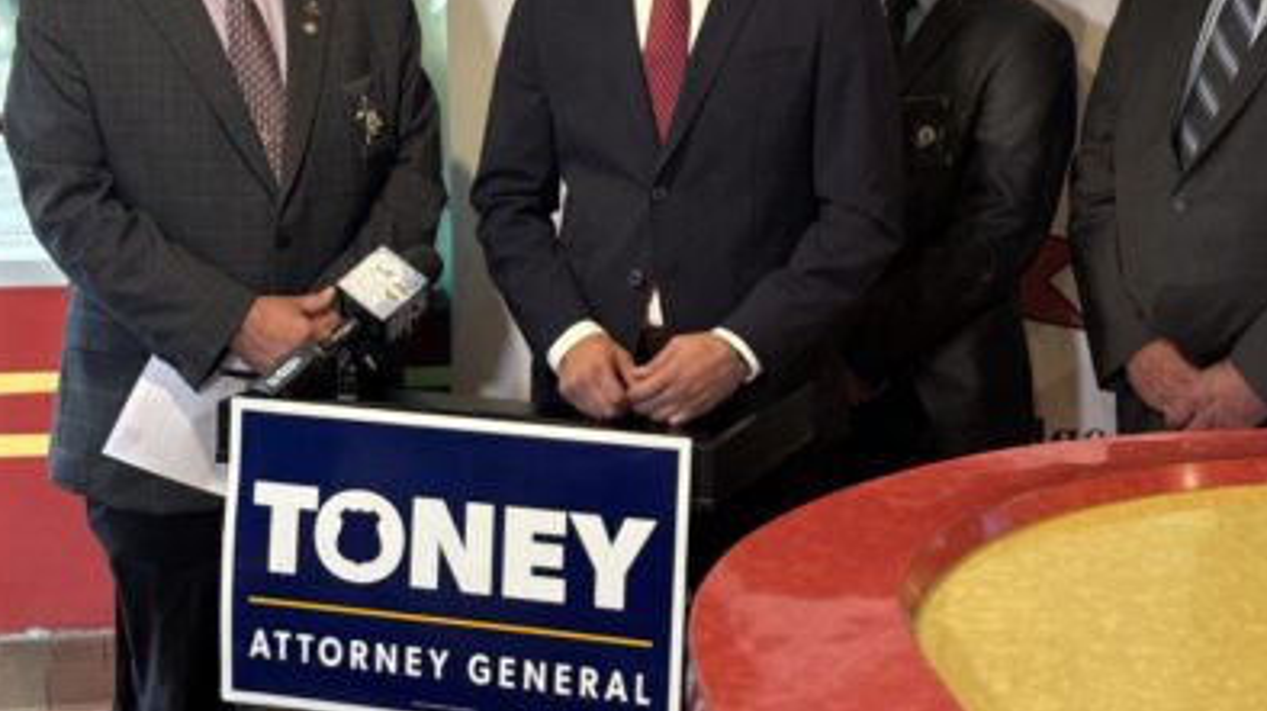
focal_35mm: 68
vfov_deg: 17.6
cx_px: 781
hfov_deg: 30.9
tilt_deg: -6.3
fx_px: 2283
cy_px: 145
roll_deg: +0.0
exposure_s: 1/40
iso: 320
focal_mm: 6.76
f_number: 1.78
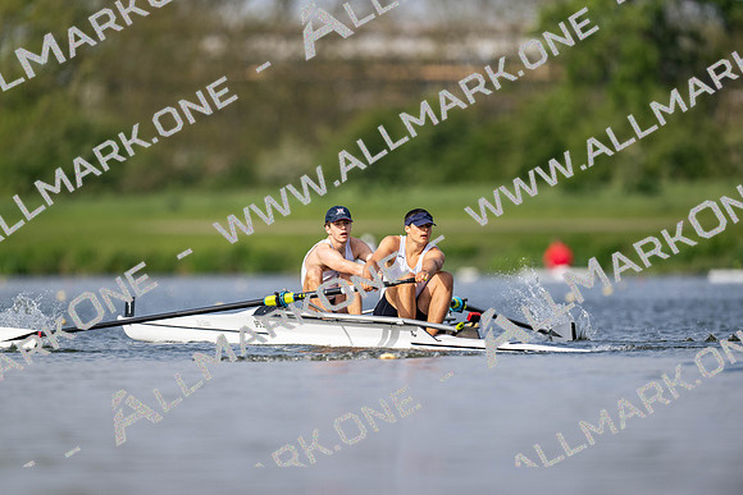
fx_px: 12386
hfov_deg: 3.4
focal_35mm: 600
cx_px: 372
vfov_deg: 2.3
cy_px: 248
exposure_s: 1/2500
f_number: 4
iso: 280
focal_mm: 600
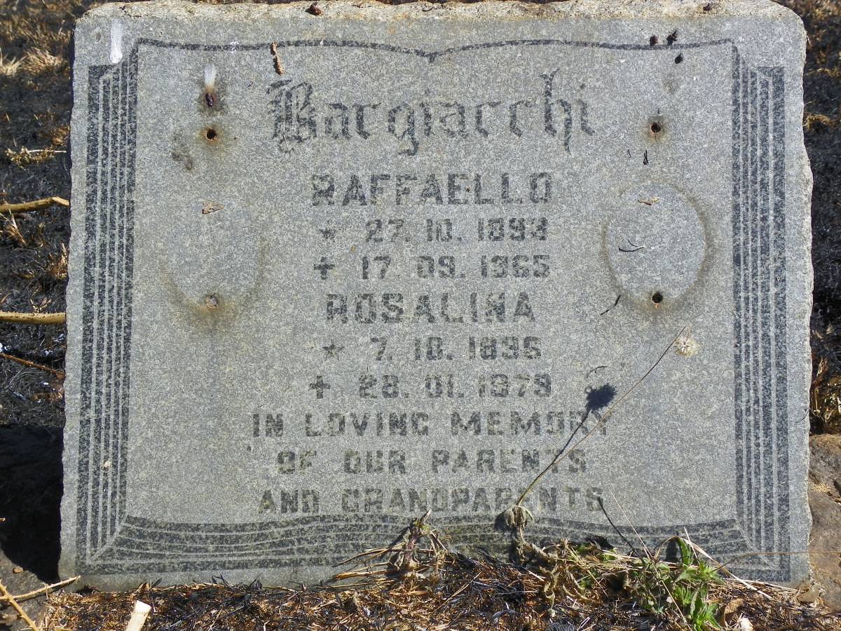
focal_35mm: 52
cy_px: 316
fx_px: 1263
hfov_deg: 36.8
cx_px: 420
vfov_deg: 28.0
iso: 64
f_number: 5
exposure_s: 1/200
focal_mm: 9.2
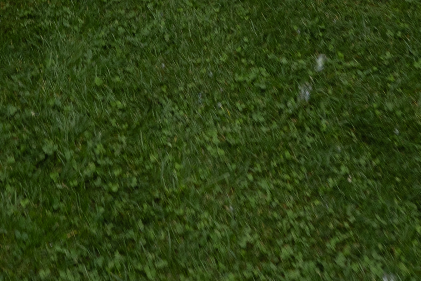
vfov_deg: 12.3
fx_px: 1146
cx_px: 250
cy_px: -285
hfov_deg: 20.8
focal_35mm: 98
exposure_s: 1/80
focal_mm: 14
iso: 100
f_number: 5.6
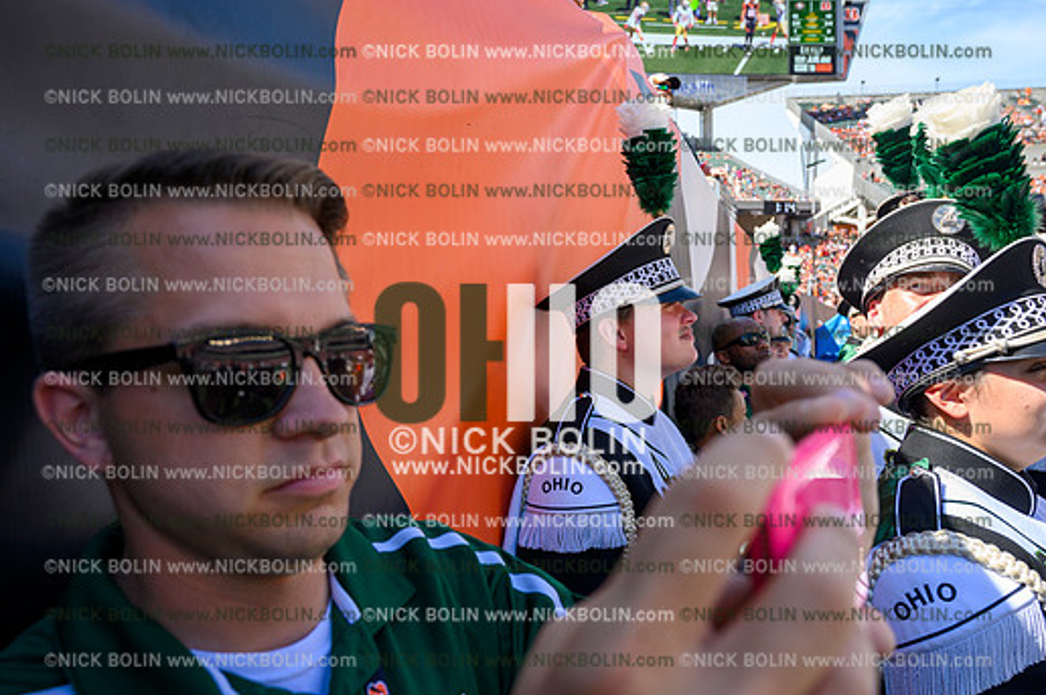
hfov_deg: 67.4
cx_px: 517
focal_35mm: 27
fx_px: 784
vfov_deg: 47.8
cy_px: 379
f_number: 5.6
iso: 100
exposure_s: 1/200
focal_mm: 24
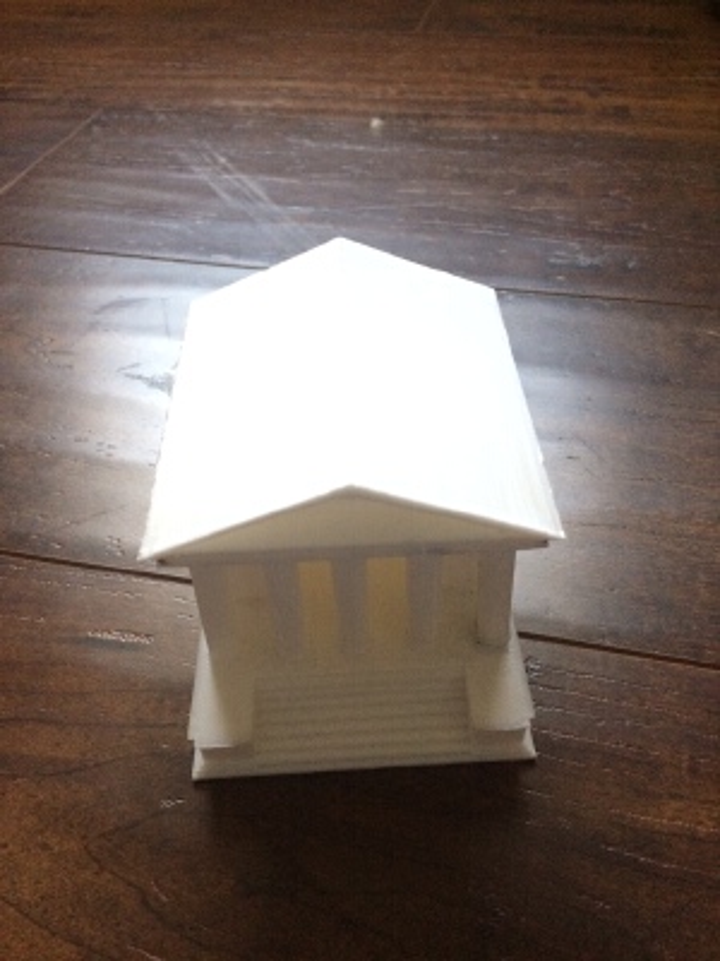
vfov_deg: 61.7
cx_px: 360
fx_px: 804
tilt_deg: -43.1
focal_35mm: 29
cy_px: 480
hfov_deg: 48.2
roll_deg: +2.7
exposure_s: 1/30
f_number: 2.2
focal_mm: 4.15
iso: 250
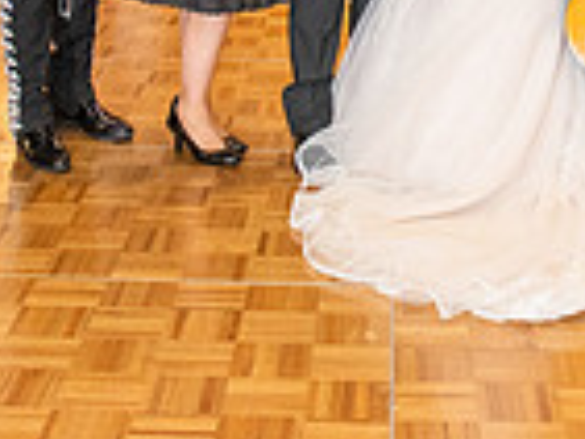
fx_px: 1607
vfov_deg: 14.4
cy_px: -246
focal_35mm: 95
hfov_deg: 20.6
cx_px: 394
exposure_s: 1/160
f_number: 2.8
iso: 1600
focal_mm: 24
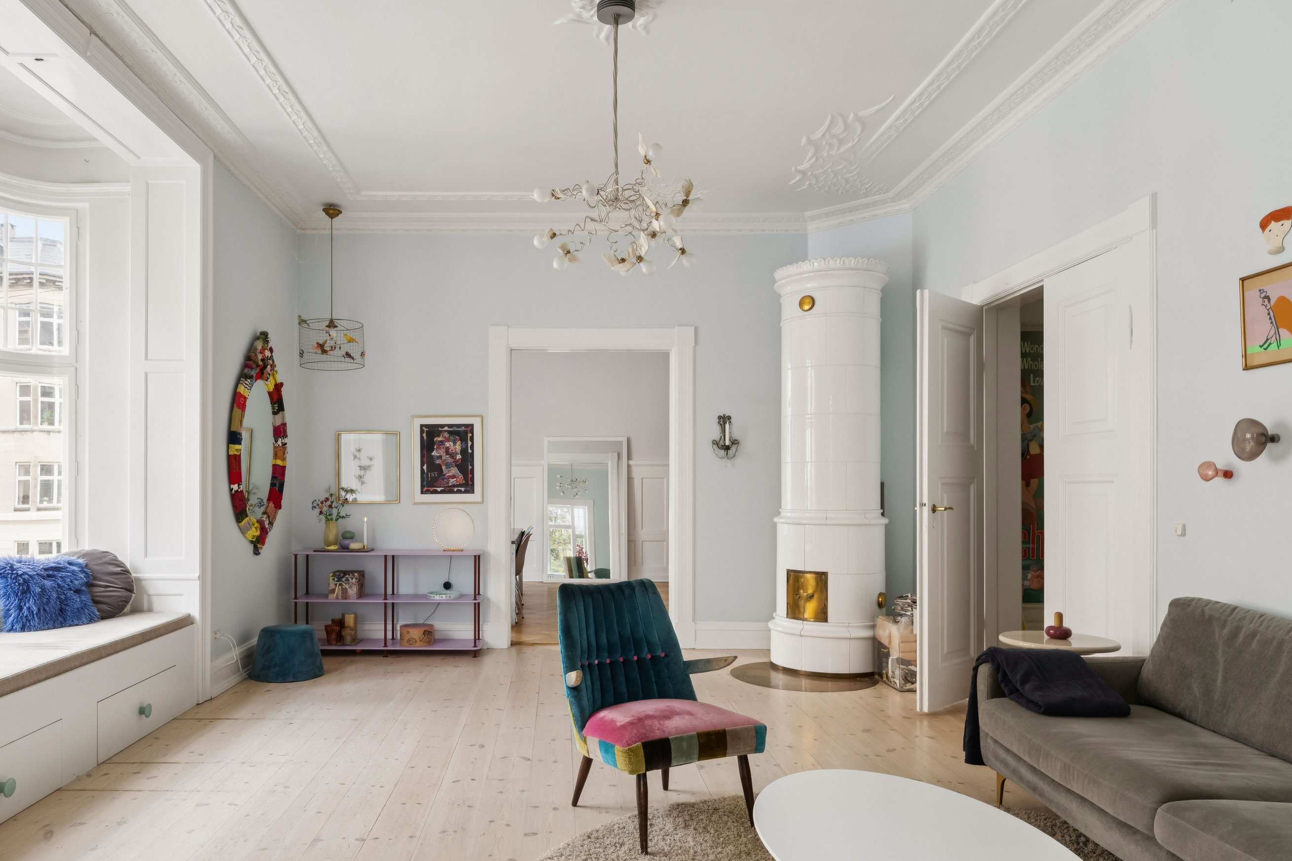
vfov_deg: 53.0
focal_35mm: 24
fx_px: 861
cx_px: 558
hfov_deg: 73.4
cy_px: 485
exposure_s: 1/15
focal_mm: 14
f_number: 7.1
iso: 250
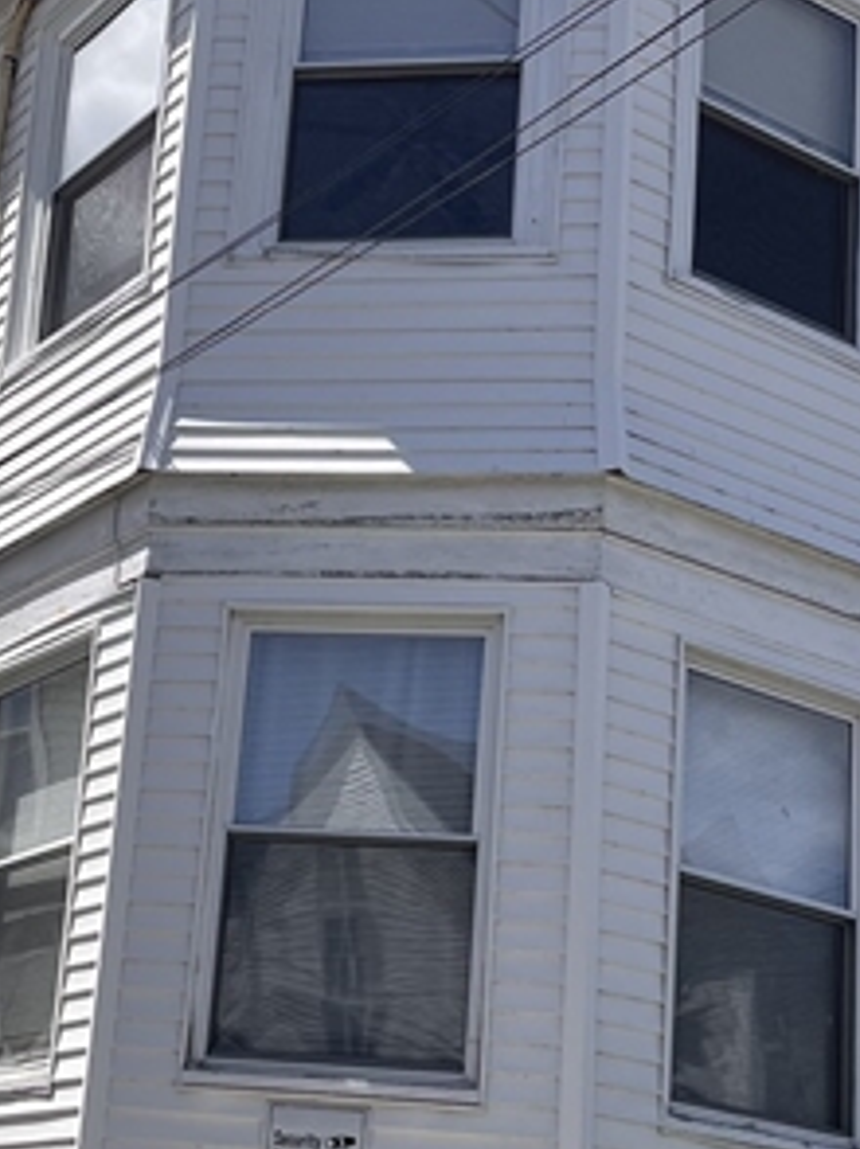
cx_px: 203
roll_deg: -5.8
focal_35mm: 68
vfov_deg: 28.4
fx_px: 2256
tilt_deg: +15.4
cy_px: 743
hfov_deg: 21.4
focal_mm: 5.1
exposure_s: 1/4149
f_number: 1.6
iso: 50
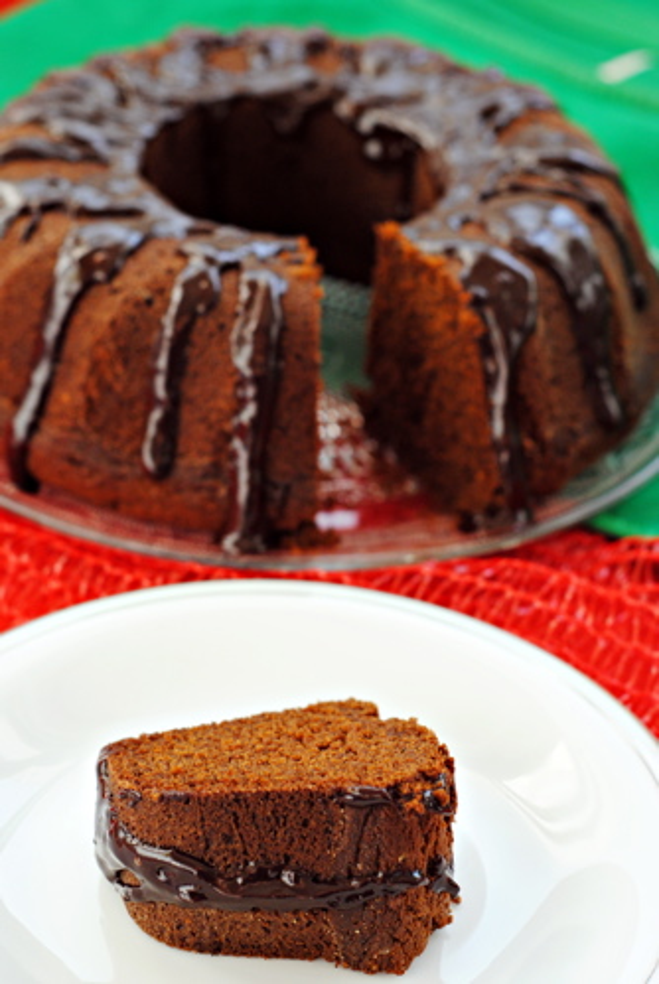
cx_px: 330
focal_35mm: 75
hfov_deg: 18.2
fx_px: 2054
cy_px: 492
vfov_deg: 27.0
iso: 400
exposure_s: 1/160
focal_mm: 50
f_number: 4.5
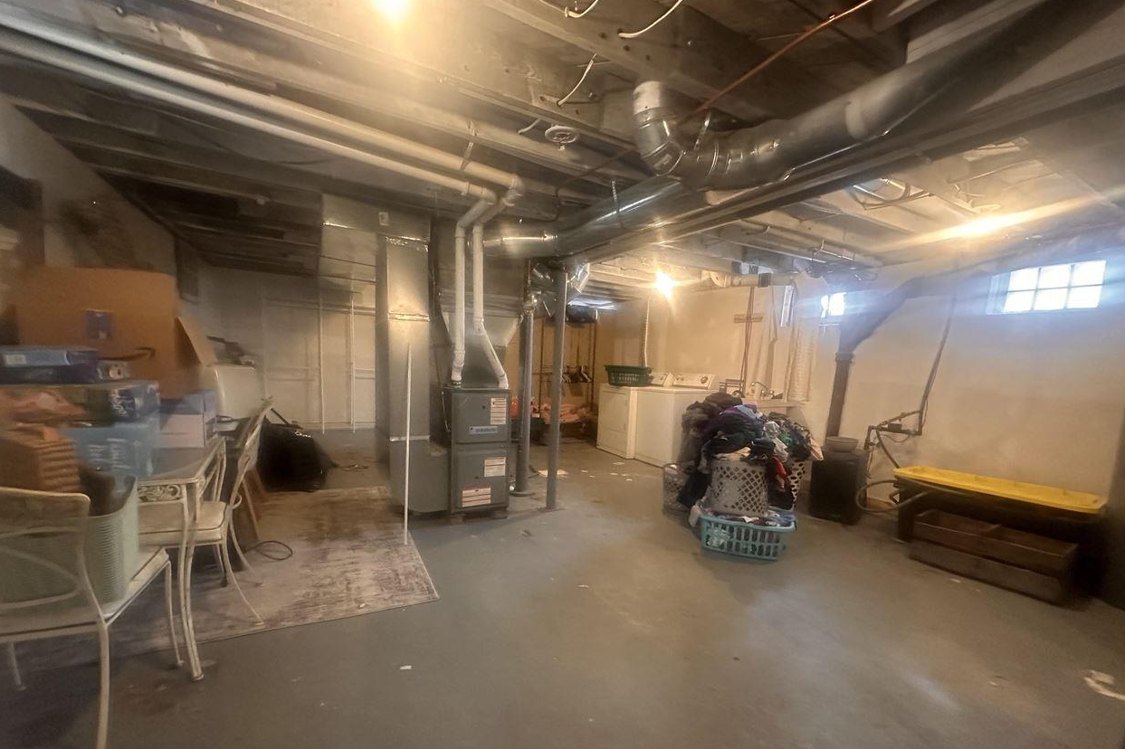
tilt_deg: -7.2
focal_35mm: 15
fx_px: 469
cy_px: 424
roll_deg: -3.8
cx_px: 552
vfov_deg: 76.9
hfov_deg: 100.4
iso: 1000
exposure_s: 1/60
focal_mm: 2.22
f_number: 2.2
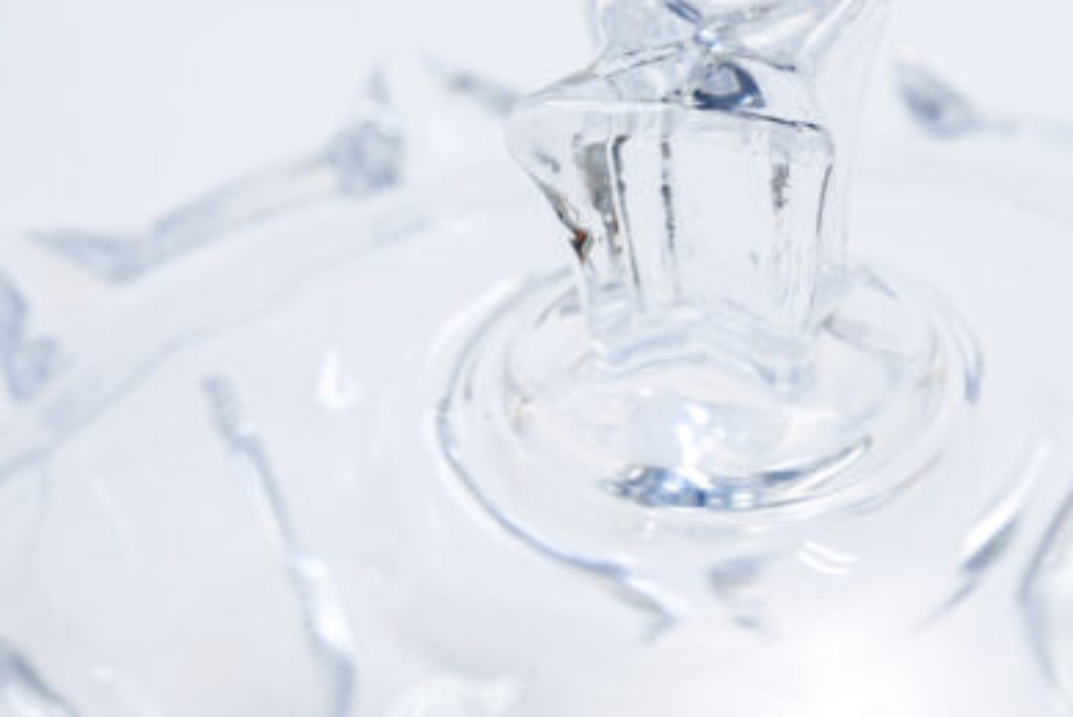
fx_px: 3758
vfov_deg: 10.9
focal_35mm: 126
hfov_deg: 16.2
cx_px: 723
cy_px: 336
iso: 3200
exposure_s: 1/125
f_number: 13
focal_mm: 70
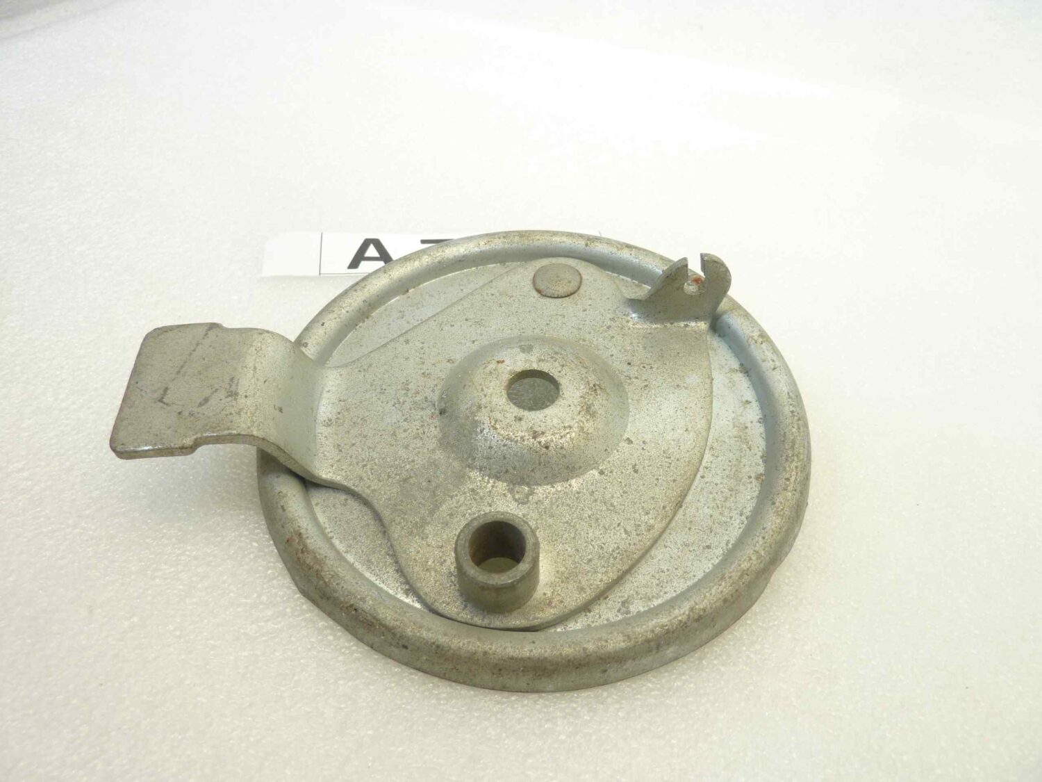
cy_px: 391
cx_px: 521
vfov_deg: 54.9
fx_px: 753
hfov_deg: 69.4
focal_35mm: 25
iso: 80
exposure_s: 1/20
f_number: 3.3
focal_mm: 4.1
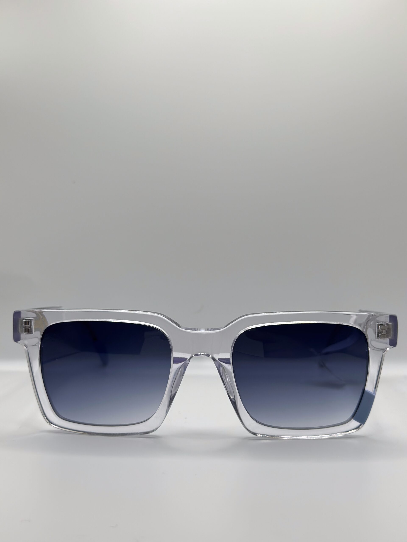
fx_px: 752
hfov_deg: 30.3
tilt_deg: -27.0
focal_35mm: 48
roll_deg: -0.4
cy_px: 271
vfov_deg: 39.7
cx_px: 204
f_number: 1.78
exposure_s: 1/709
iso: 80
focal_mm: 6.86
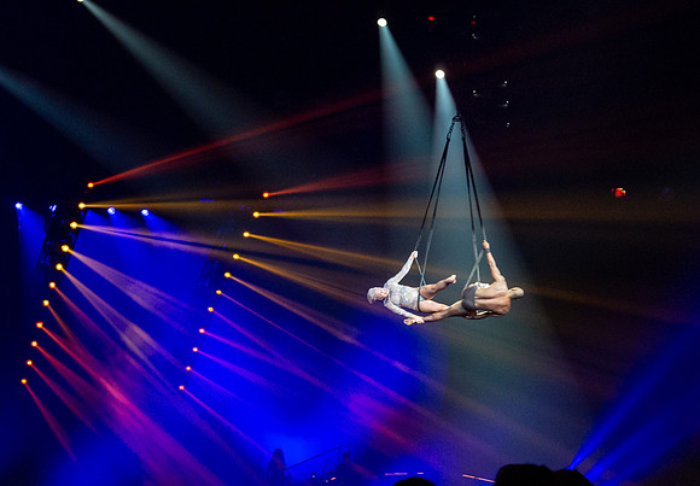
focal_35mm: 103
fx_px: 2034
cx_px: 429
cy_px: 302
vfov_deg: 13.6
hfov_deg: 19.5
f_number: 5.6
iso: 800
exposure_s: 1/100
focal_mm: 30
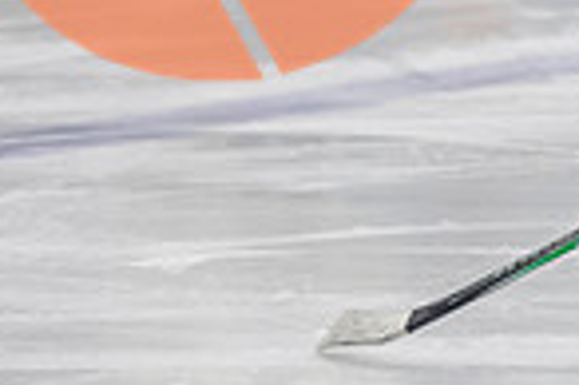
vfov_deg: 2.3
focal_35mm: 592
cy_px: -67
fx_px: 9511
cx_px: 1146
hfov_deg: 3.5
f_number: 3.2
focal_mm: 90
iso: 2000
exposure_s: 1/640
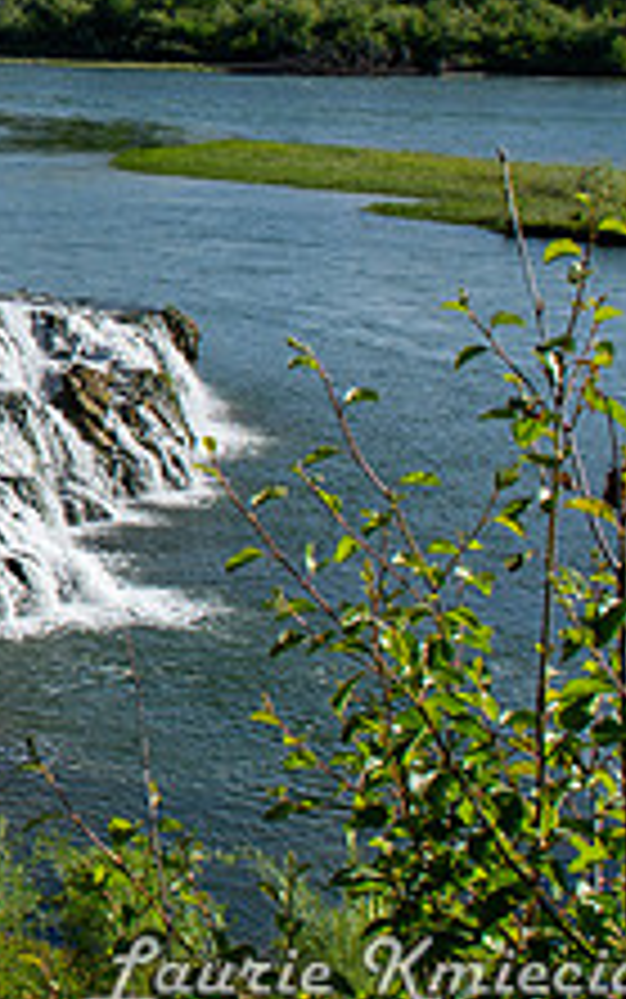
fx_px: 2617
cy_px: 173
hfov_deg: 12.3
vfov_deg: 21.3
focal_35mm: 96
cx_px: -567
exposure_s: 1/800
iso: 200
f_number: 8
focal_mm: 24
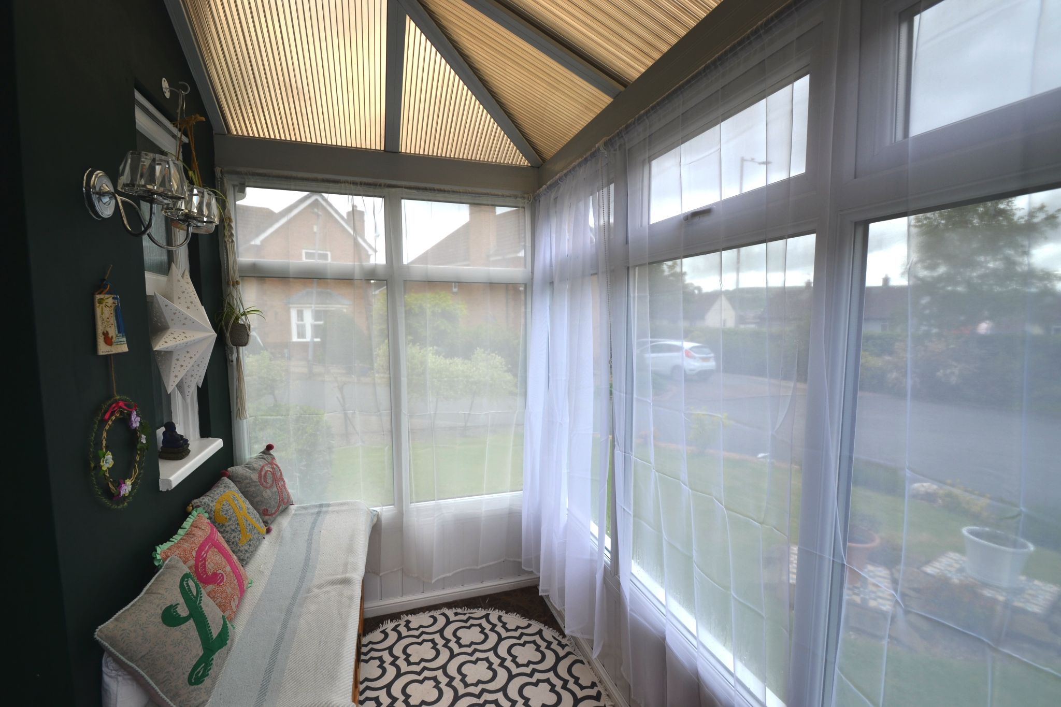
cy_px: 354
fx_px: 442
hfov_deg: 100.4
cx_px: 530
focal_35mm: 15
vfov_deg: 77.3
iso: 100
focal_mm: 10
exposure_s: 1/125
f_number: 5.6
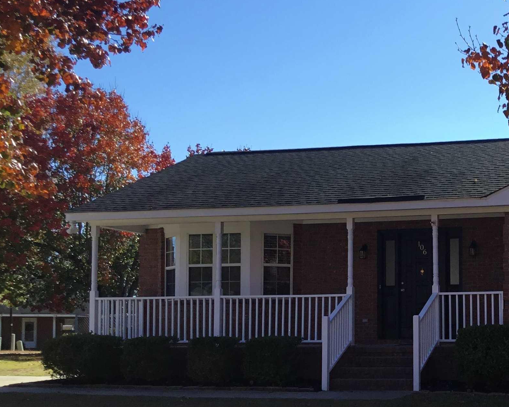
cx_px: 494
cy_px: 287
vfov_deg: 25.6
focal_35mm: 59
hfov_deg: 30.0
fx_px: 889
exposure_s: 1/776
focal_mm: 3.3
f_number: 2.4
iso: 25
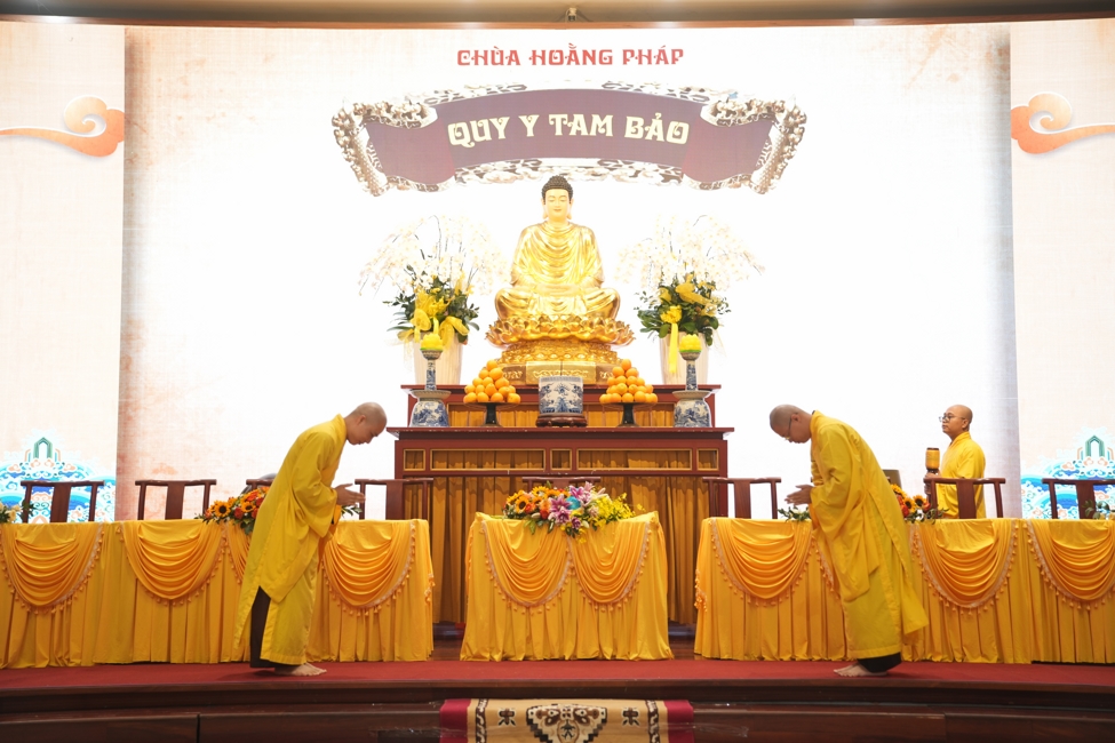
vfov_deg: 28.1
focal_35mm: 48
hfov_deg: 41.1
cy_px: 372
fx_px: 1487
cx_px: 558
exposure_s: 1/60
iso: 400
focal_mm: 48
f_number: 2.5
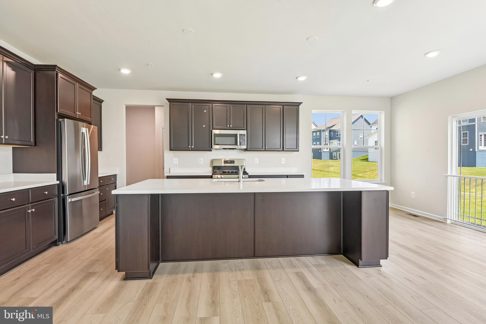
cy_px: 162
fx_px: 216
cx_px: 243
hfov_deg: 96.7
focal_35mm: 16
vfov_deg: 73.7
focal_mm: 16
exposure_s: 1/30
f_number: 8
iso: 400
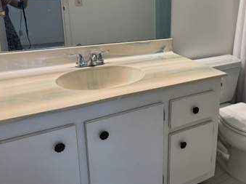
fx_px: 241
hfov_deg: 52.8
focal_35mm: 34
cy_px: 57
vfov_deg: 41.0
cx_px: 168
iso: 200
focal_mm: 6.76
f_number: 1.78
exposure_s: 1/120
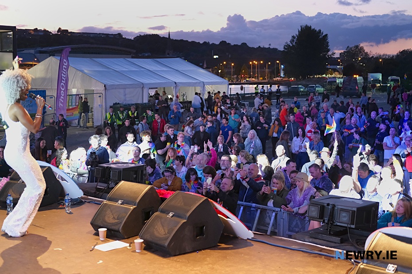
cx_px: 206
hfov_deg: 37.5
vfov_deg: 25.5
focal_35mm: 53
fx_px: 607
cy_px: 137
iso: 3200
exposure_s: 1/120
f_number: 2.8
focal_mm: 35
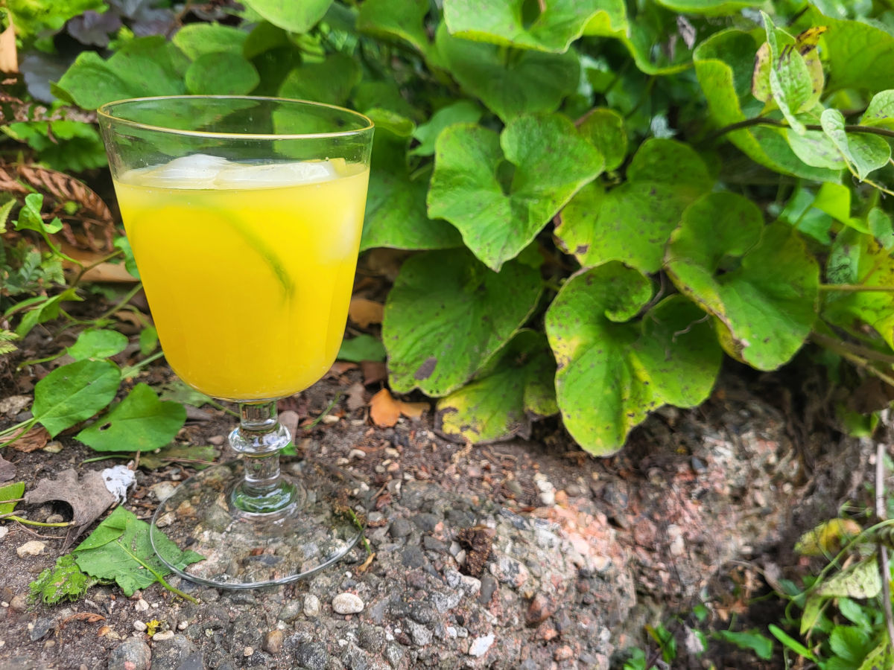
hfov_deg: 67.3
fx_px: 671
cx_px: 447
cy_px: 335
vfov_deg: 53.1
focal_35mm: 26
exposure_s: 1/160
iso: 40
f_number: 1.8
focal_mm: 5.4
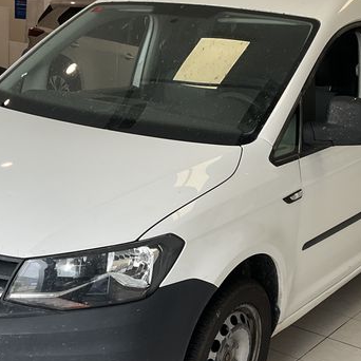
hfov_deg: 28.6
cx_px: 197
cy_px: 220
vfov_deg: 28.5
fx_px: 708
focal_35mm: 60
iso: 16
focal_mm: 3
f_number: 1.8
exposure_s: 1/123
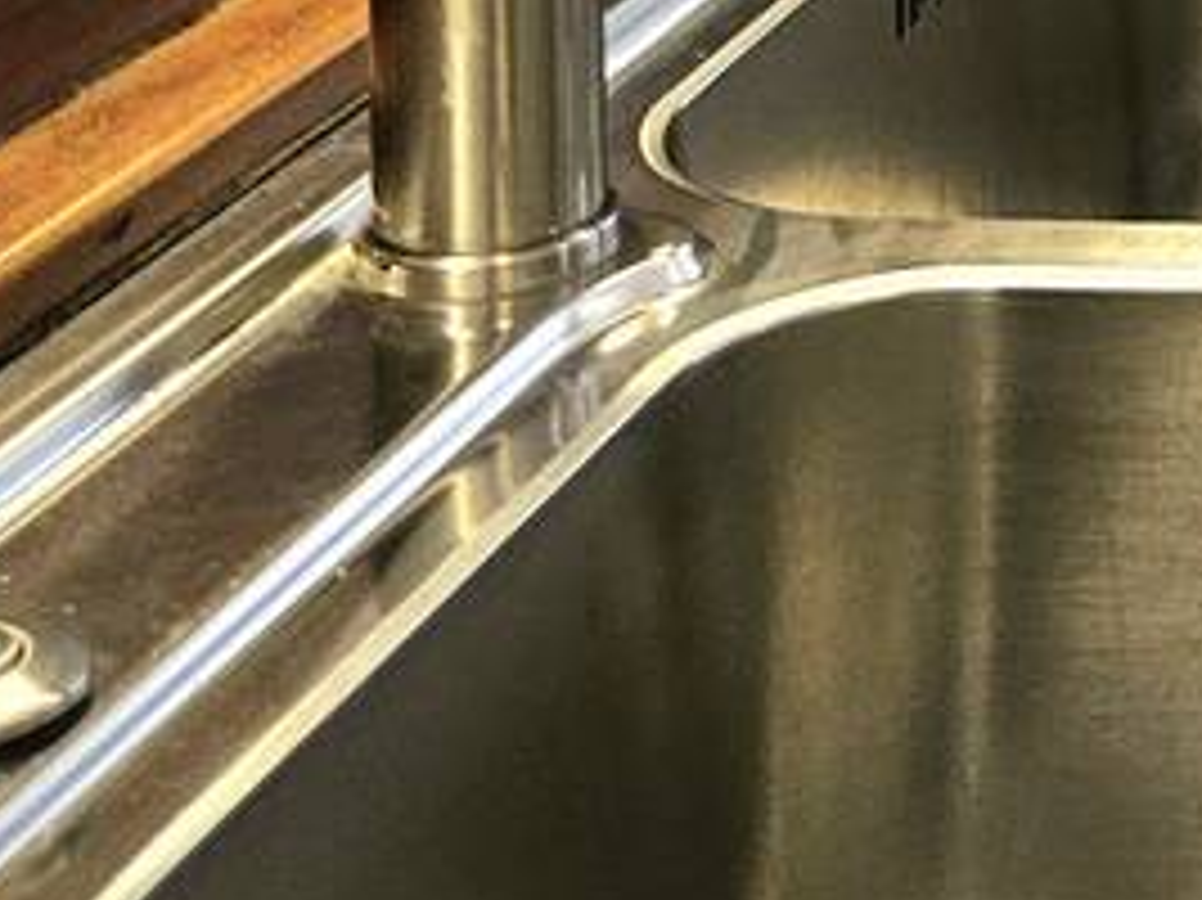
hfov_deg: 14.1
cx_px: 2170
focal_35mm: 124
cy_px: -1251
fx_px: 4304
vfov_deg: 10.4
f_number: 1.8
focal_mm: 5.4
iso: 50
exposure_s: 1/120
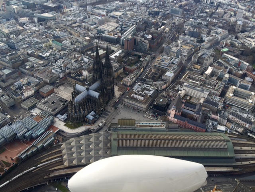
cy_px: 96
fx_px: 214
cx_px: 128
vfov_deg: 48.2
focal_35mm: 29
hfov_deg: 61.7
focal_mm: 4.15
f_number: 2.2
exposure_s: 1/565
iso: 32
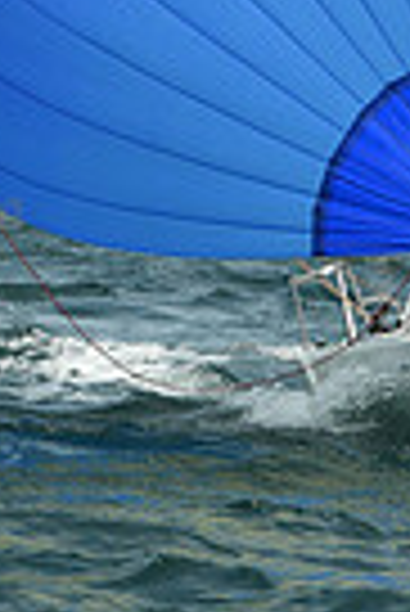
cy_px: -477
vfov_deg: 4.0
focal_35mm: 513
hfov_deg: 2.7
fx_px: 8741
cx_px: 259
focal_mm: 120
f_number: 9
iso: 320
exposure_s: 1/1250
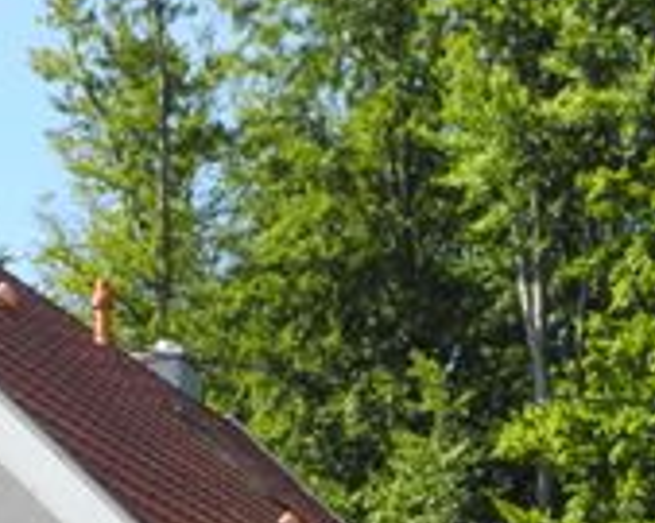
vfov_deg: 10.5
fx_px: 2751
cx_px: -171
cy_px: 748
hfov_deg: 13.2
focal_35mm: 142
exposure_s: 1/347
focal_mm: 8.8
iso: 100
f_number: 4.5
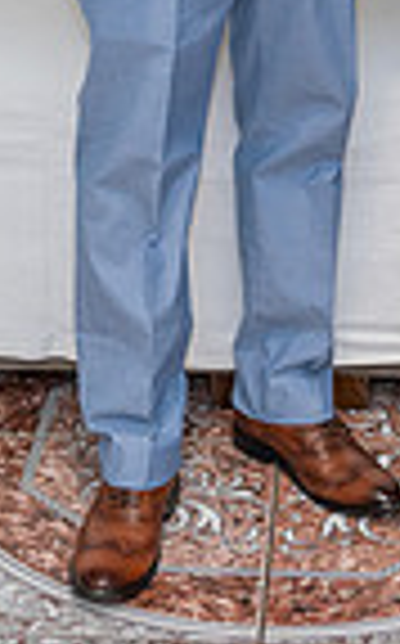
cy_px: -239
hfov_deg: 9.5
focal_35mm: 137
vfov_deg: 14.5
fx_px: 2397
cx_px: 230
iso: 640
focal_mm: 28.5
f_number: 3.2
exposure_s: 1/125
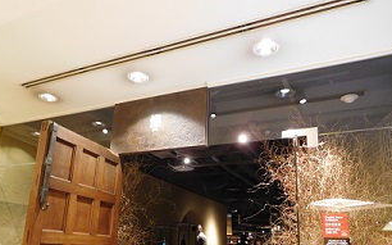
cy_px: 165
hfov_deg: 62.8
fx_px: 320
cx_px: 182
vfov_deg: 41.2
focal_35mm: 30
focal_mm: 4.5
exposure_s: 1/10
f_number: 3.4
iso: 400
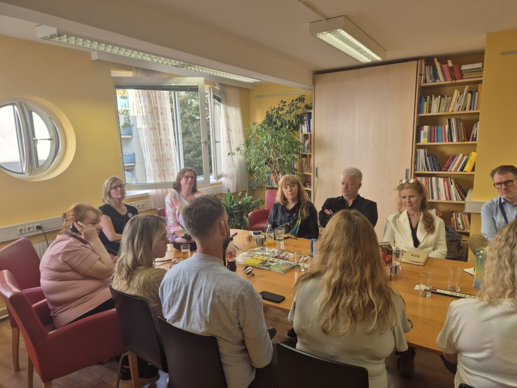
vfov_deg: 58.9
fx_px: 344
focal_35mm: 23
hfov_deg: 73.9
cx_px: 258
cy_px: 194
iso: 25
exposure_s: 1/108
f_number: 1.8
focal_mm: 5.4
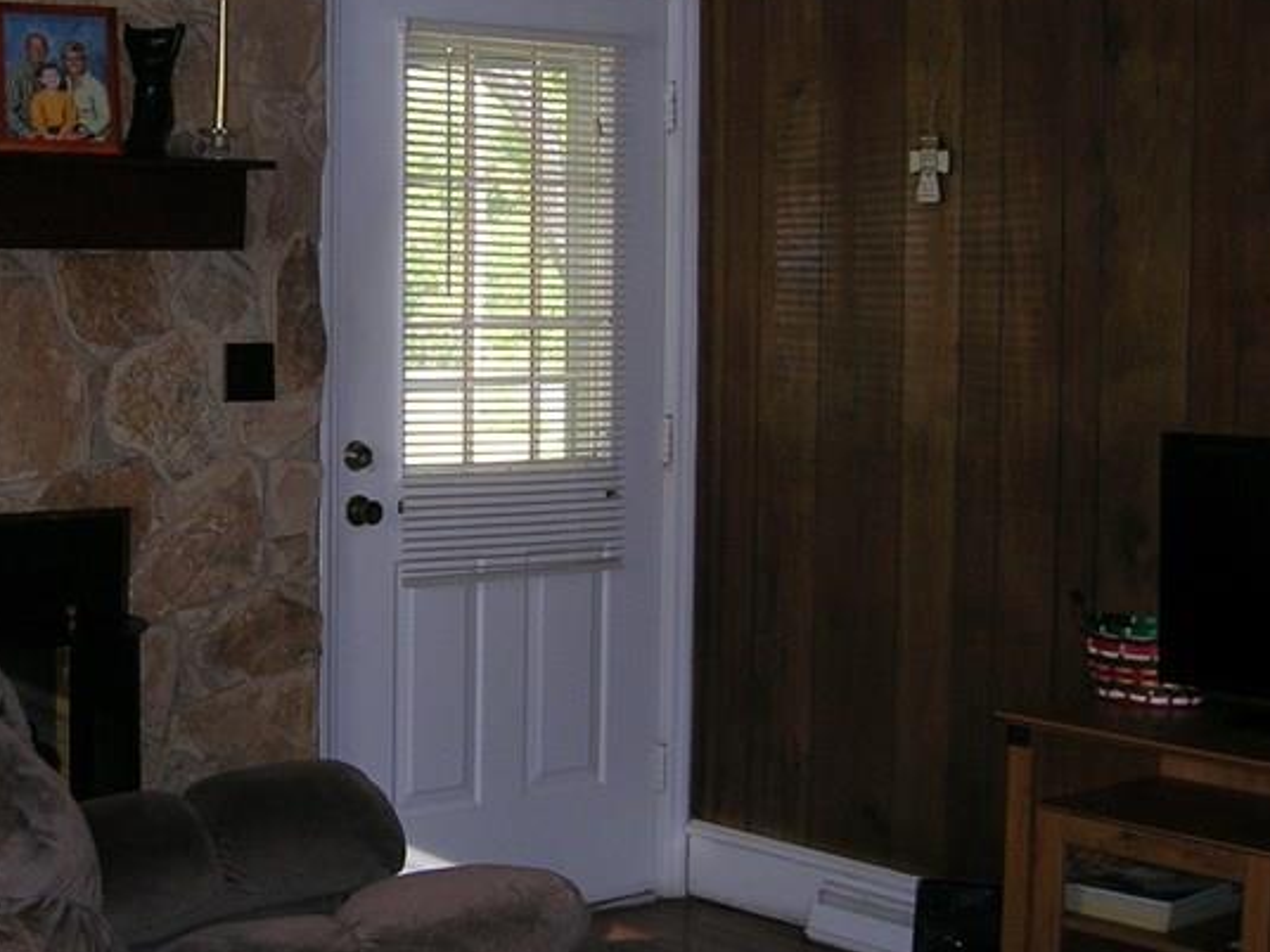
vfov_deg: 22.6
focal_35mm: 65
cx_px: 284
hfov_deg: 29.3
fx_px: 2385
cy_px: 384
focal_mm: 5.7
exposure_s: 1/60.1
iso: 68
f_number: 2.9
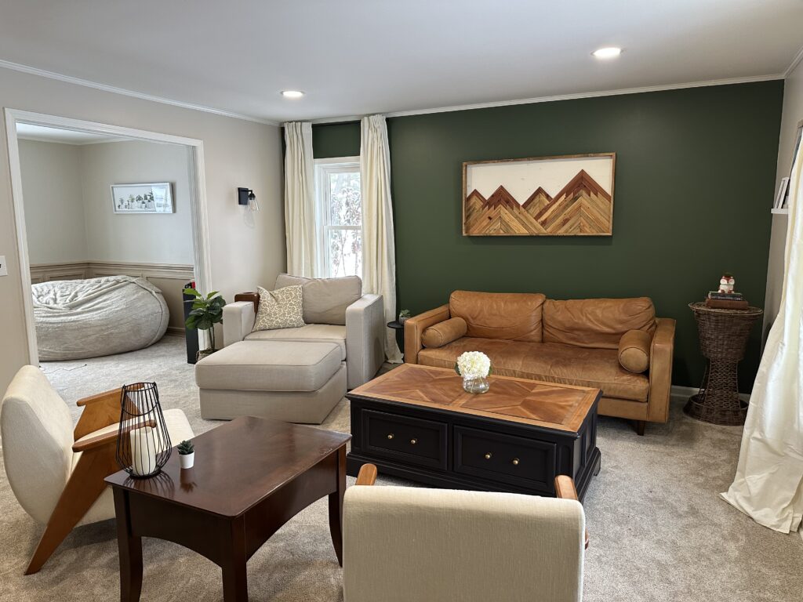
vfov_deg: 56.8
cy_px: 301
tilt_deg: -8.9
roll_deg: +1.1
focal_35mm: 24
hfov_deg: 71.6
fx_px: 557
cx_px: 402
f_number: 1.78
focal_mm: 6.86
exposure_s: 1/60
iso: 200
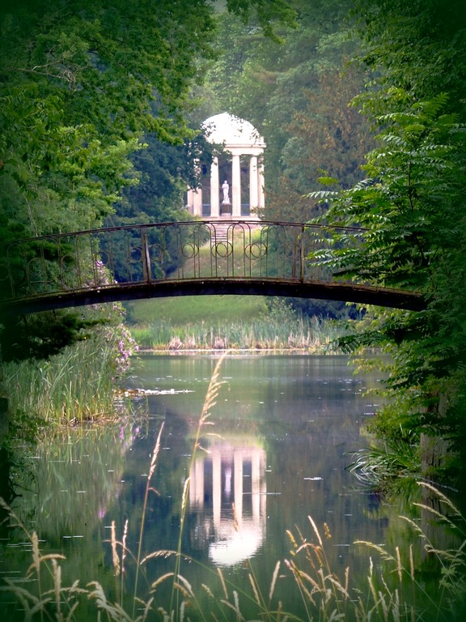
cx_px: 233
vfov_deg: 6.8
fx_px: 5205
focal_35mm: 290
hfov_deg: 5.1
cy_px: 311
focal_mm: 48.3
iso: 100
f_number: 4
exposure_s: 1/200
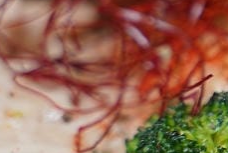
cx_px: 557
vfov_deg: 3.5
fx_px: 2490
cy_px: 36
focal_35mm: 393
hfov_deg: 5.1
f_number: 4
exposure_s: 1/80
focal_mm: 75
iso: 200
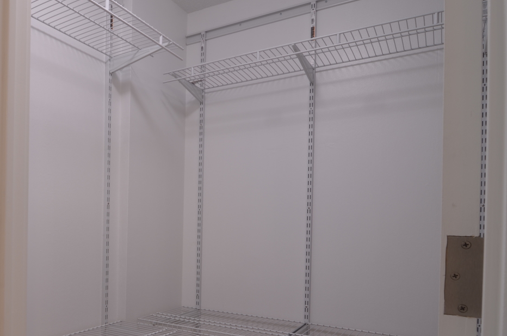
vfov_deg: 44.1
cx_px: 145
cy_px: 231
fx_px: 406
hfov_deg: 61.4
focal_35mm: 29
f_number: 11
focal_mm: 11
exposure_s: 1/2
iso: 100
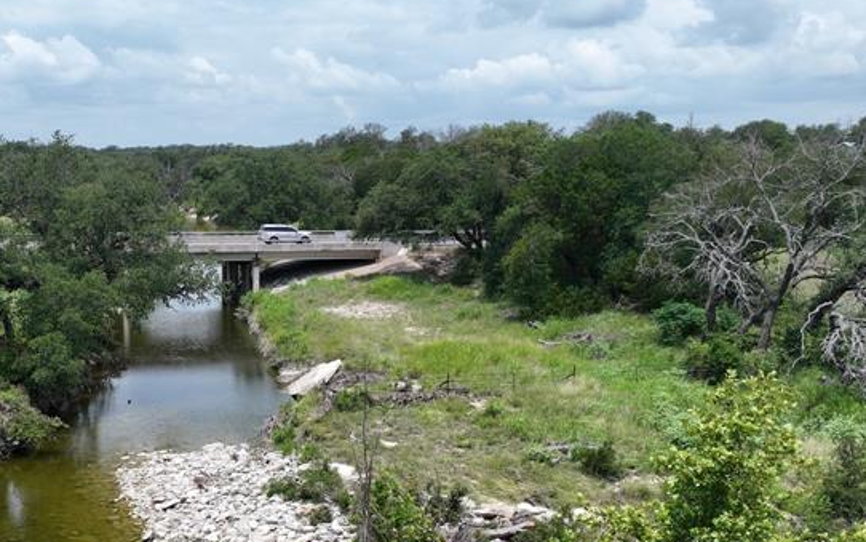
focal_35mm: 48
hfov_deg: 41.0
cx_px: 254
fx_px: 1133
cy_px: 410
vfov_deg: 26.5
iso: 100
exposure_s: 1/1600
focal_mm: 12.29
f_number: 2.8
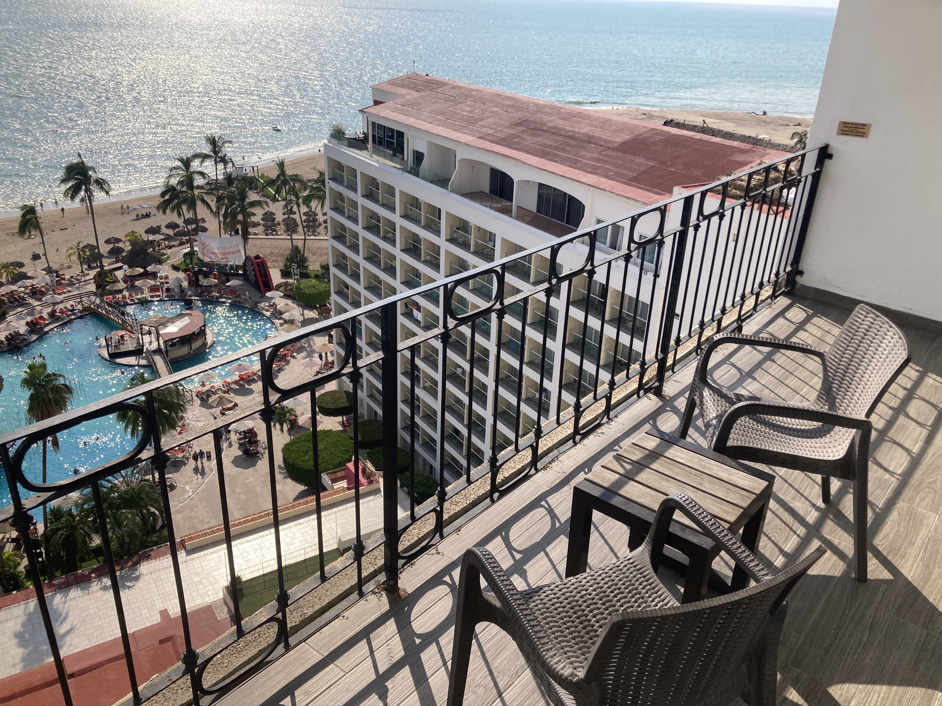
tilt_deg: -24.6
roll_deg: -2.3
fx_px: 762
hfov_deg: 63.4
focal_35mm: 28
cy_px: 353
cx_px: 471
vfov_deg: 49.7
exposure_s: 1/3205
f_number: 1.8
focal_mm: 3.99
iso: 20
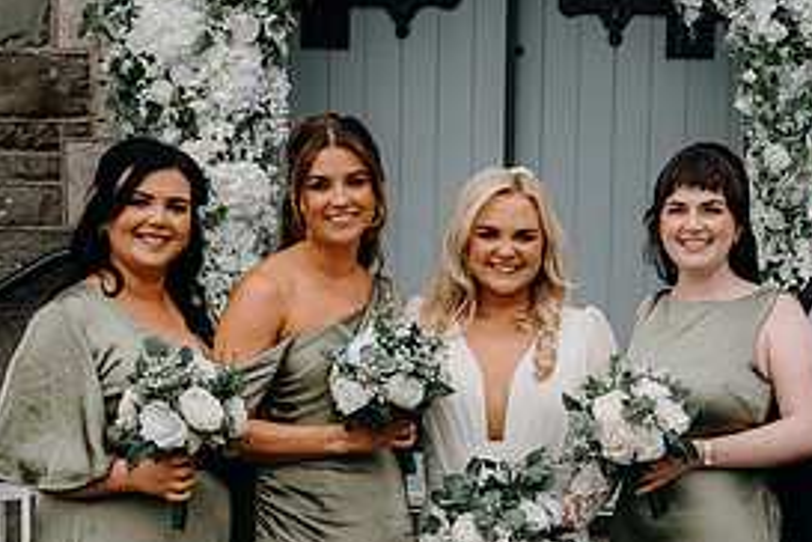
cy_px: 496
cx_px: 521
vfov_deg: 15.5
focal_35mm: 87
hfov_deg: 23.3
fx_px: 1962
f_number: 7.1
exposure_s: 1/200
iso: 400
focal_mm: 41
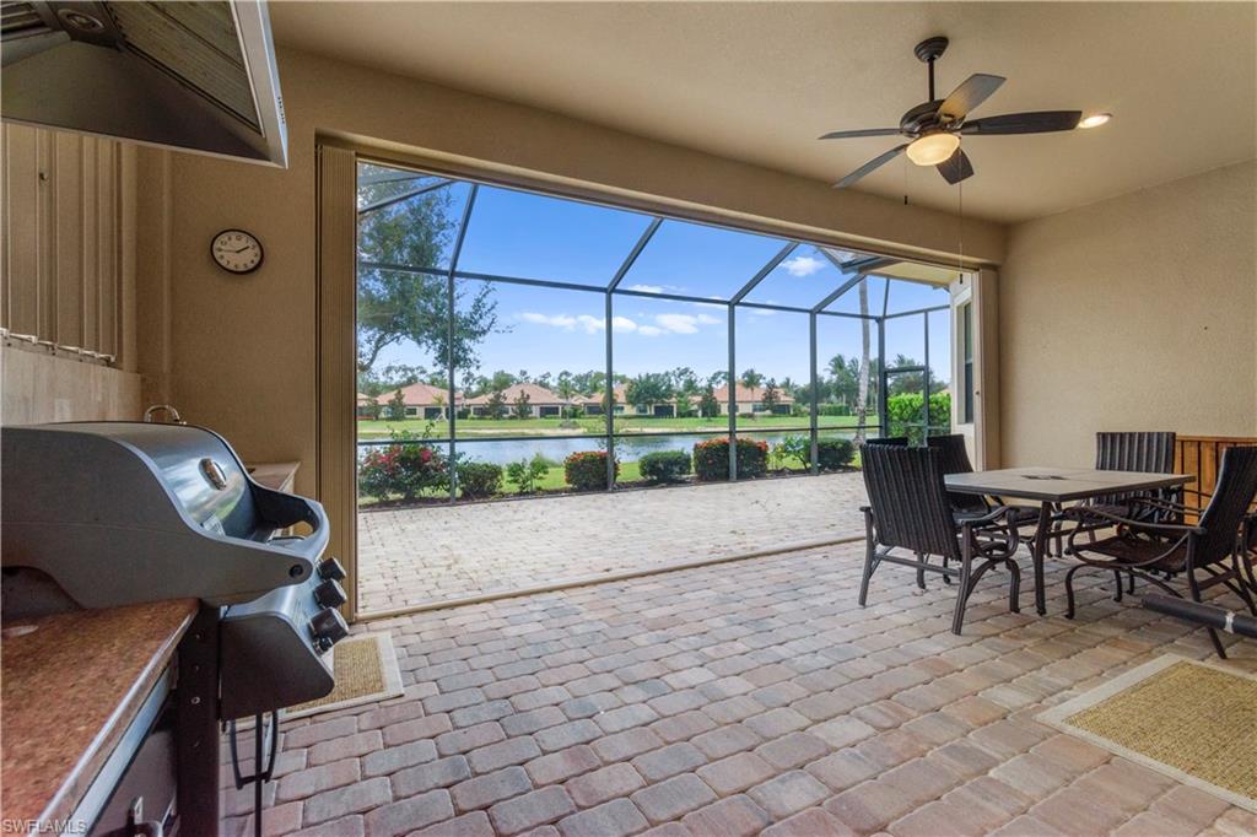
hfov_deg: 100.4
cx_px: 628
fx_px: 524
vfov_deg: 77.3
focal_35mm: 15
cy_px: 418
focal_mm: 10
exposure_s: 1/250
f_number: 8
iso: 800
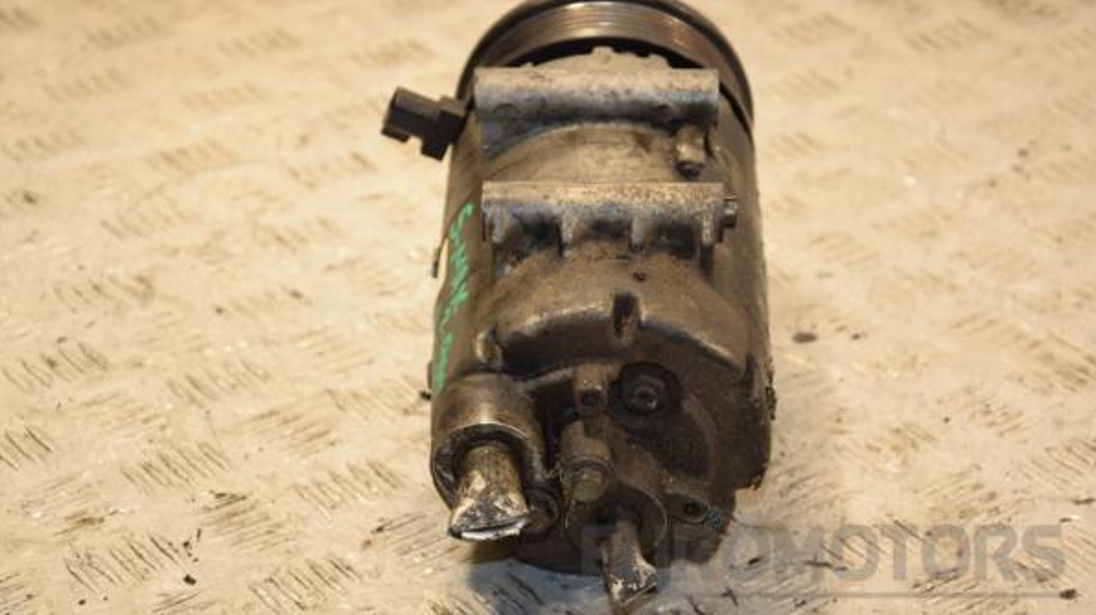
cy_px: 308
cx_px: 547
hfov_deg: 19.3
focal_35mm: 111
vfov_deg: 10.9
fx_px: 3224
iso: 800
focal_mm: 70
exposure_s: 1/200
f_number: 5.6
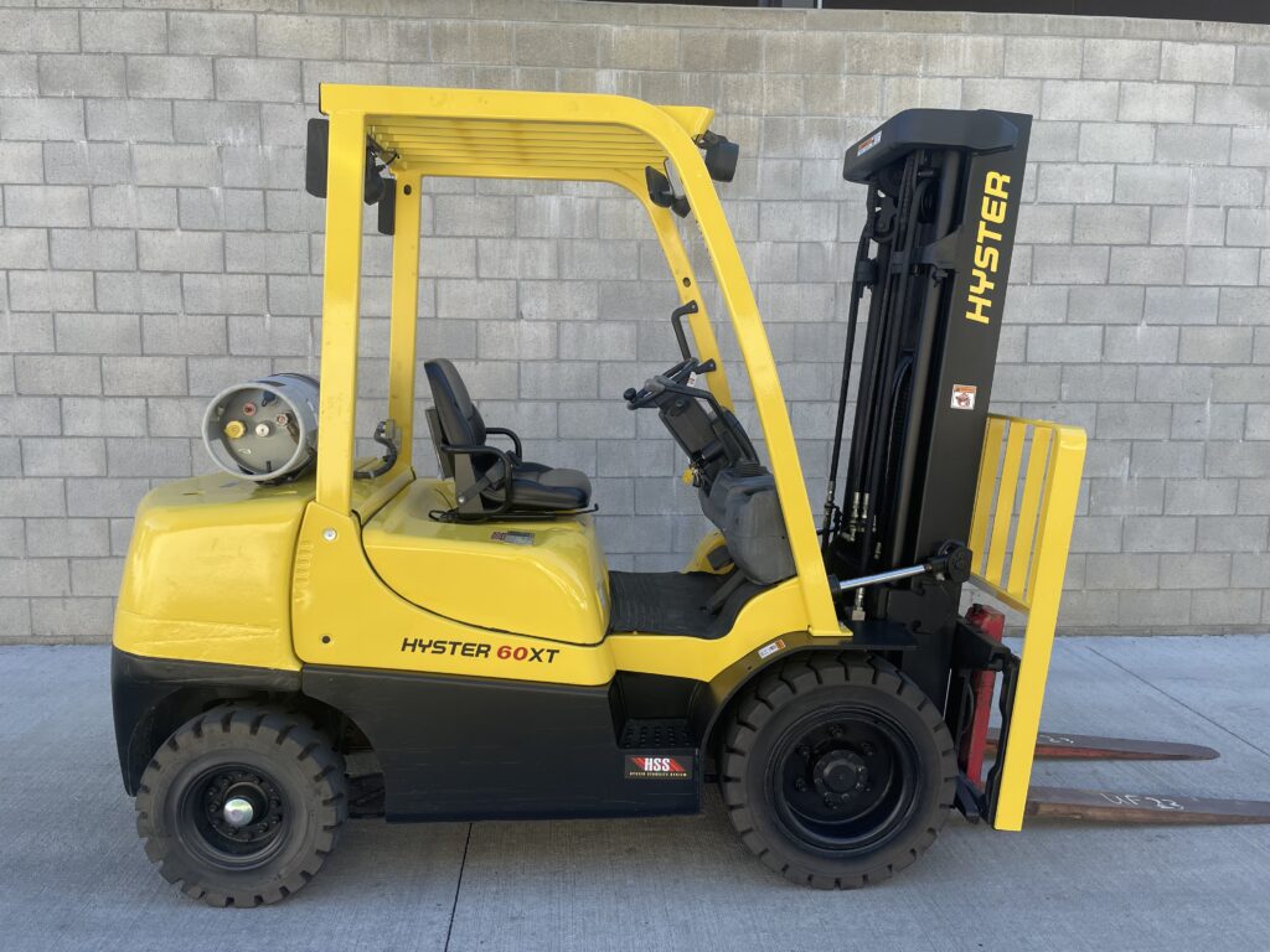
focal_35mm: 26
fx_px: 954
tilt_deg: -6.3
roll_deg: +0.6
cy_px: 476
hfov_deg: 67.3
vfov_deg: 53.1
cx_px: 635
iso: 32
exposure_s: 1/463
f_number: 1.6
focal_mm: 4.2
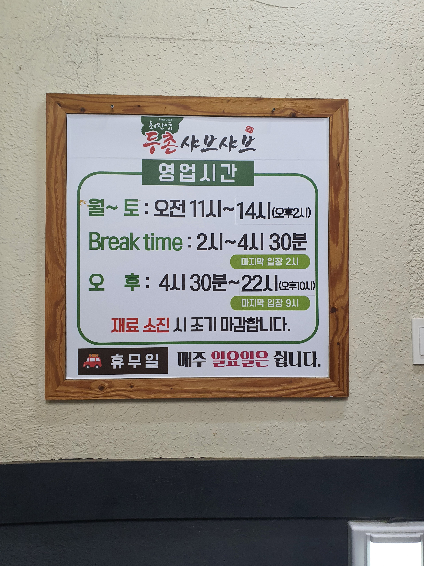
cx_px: 212
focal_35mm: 26
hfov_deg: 53.1
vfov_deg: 67.3
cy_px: 283
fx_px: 425
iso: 200
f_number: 2.4
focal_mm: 4.3
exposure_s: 1/60.2
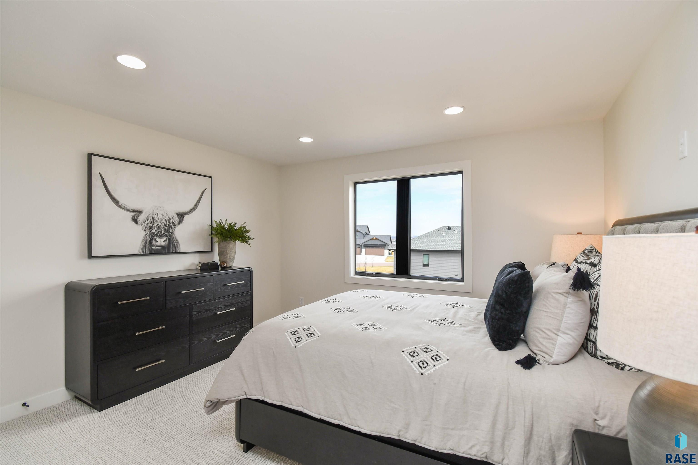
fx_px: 291
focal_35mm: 15
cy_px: 232
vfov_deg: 77.3
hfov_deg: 100.4
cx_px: 349
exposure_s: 1/160
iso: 400
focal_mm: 10
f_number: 6.3
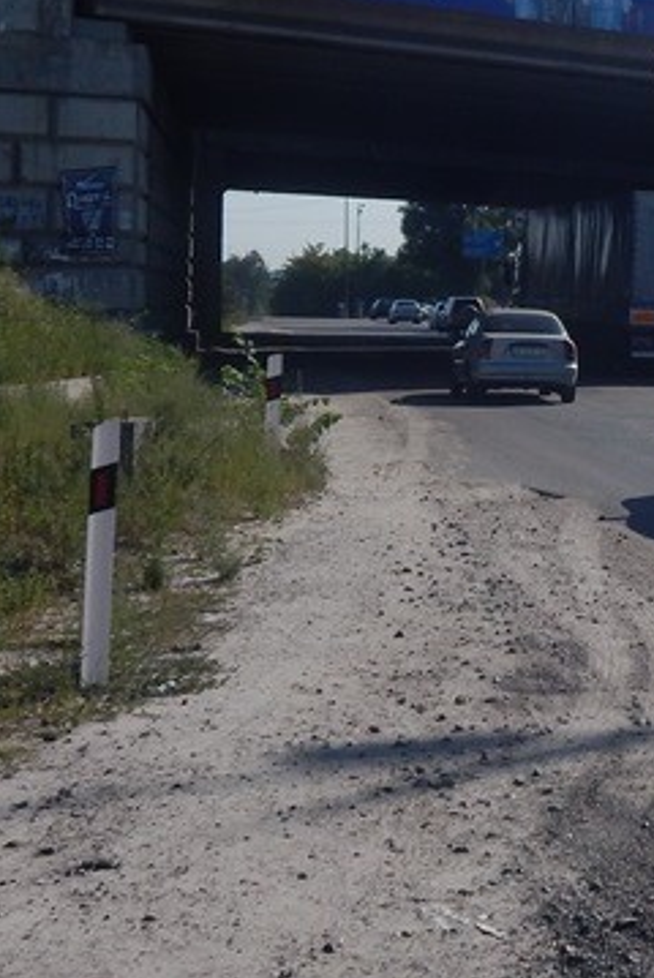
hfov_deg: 15.8
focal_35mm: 83
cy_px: 245
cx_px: 820
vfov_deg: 24.2
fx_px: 2257
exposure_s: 1/640
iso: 125
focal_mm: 5.1
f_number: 6.3
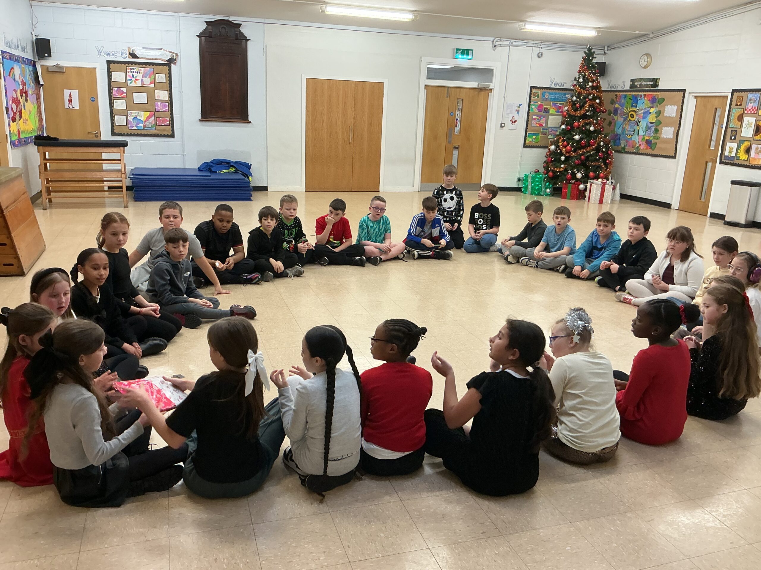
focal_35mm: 29
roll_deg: -2.2
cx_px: 380
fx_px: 638
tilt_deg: -15.3
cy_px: 285
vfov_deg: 48.2
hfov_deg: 61.7
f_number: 1.8
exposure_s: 1/50
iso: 64
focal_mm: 3
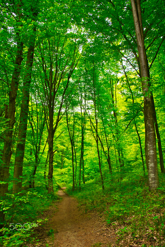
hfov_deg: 48.0
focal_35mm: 27
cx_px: 82
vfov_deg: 67.4
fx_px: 185
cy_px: 124
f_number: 3.5
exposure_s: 1/200
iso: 200
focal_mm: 18
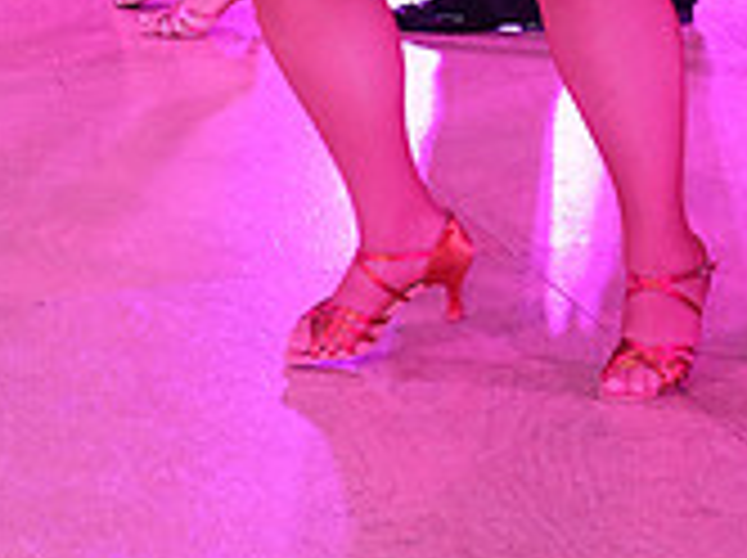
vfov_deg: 9.1
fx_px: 3340
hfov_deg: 12.7
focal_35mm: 155
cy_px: -482
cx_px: 664
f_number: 6.3
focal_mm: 46
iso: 2500
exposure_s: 1/250
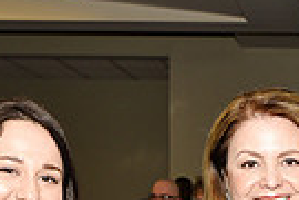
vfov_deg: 9.6
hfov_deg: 14.9
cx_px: 348
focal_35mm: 133
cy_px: 401
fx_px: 1105
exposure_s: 1/60
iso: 200
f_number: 5
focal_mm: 31
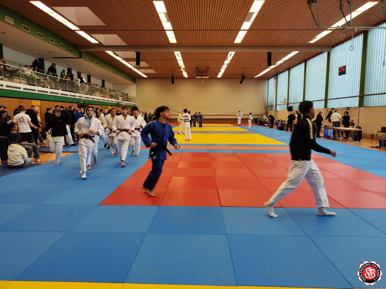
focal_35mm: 24
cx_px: 193
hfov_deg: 71.6
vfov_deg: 56.8
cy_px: 144
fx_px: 268
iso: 52
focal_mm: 5.59
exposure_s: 1/100
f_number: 1.88
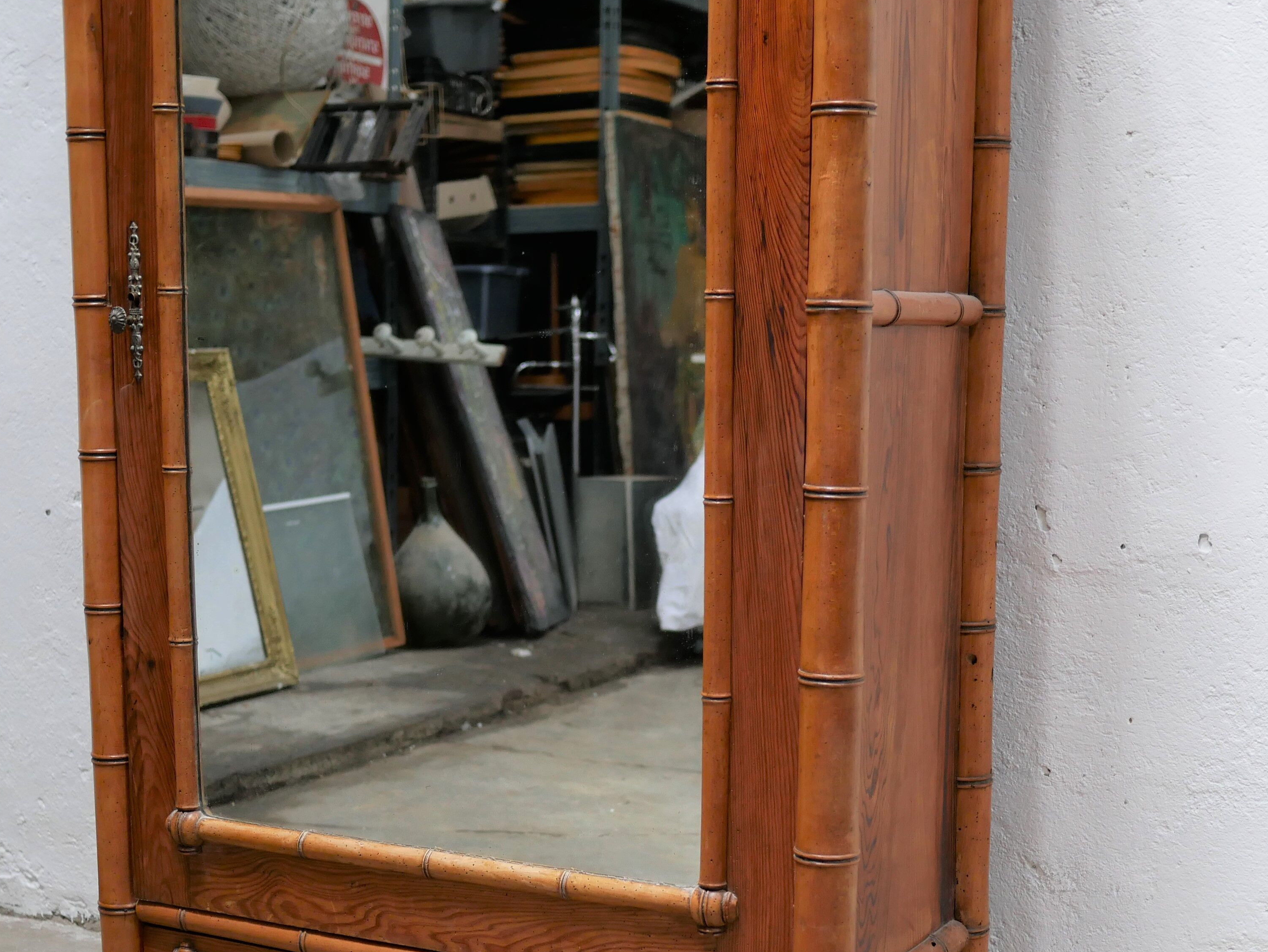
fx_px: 2235
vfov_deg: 23.9
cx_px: 631
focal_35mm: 61
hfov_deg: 31.7
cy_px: 653
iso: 400
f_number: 1.7
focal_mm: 20
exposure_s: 1/60
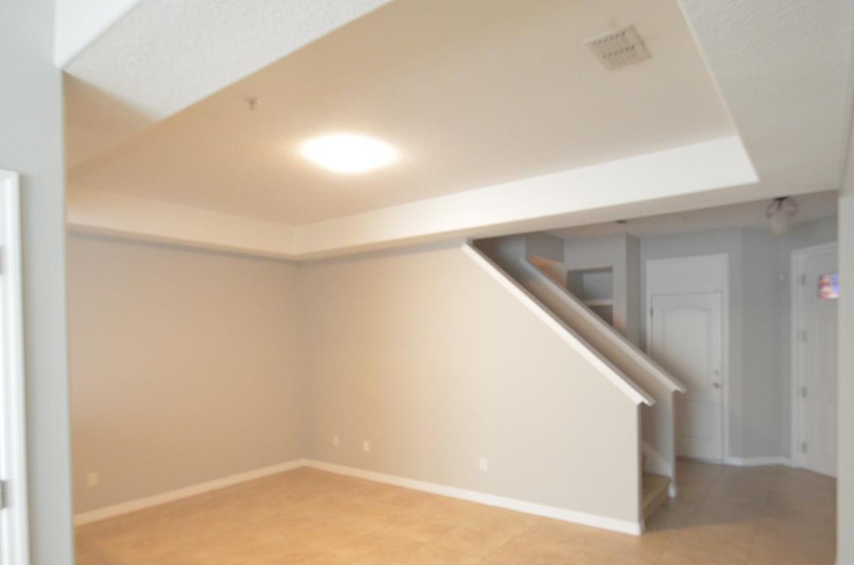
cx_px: 455
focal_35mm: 21
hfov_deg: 81.2
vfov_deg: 58.8
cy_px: 337
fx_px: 497
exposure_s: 1/50
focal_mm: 10
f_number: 3.5
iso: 2500
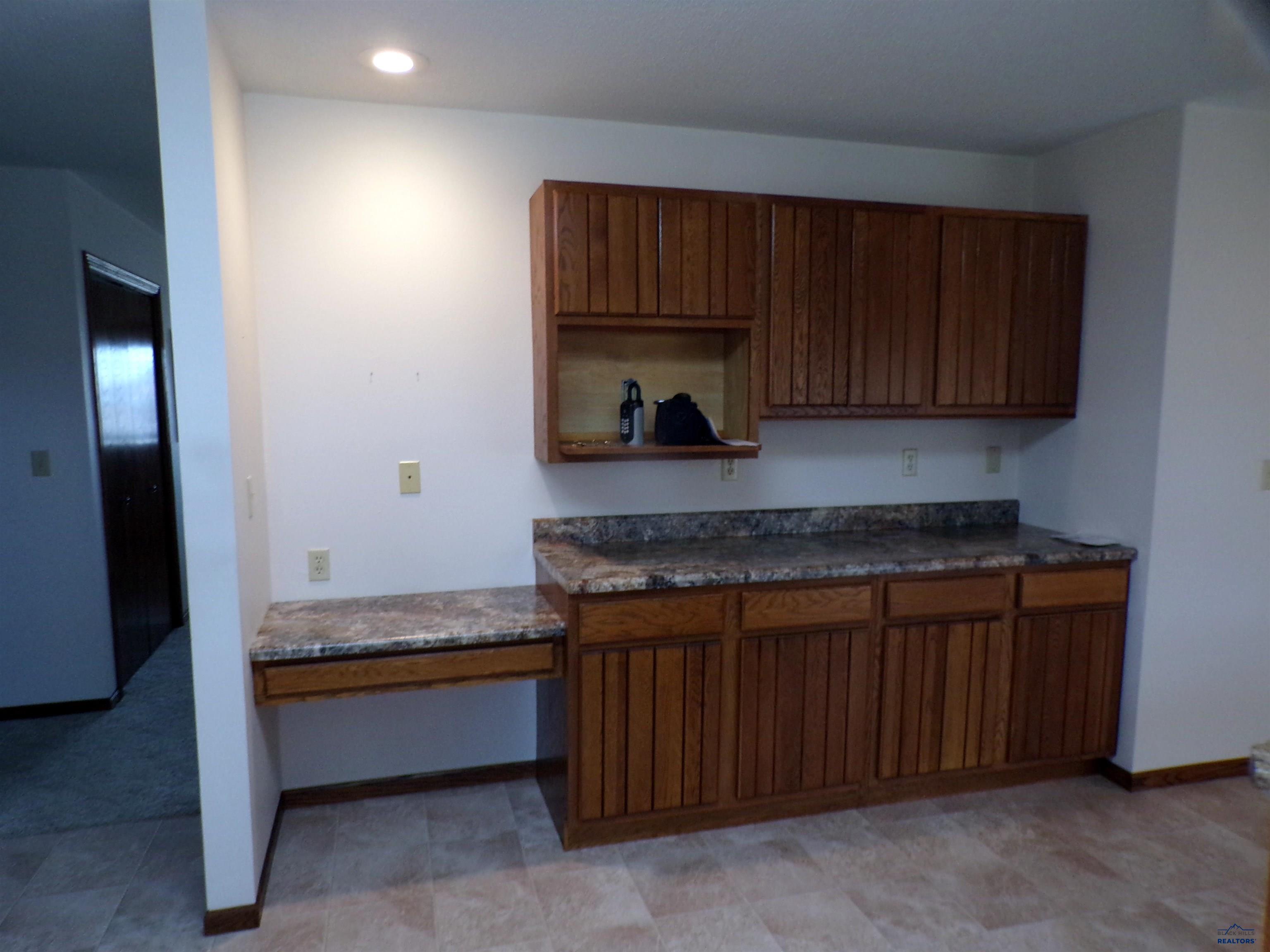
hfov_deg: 71.6
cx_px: 635
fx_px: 881
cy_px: 476
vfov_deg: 56.8
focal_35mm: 24
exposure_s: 1/28
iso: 200
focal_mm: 4.3
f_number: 3
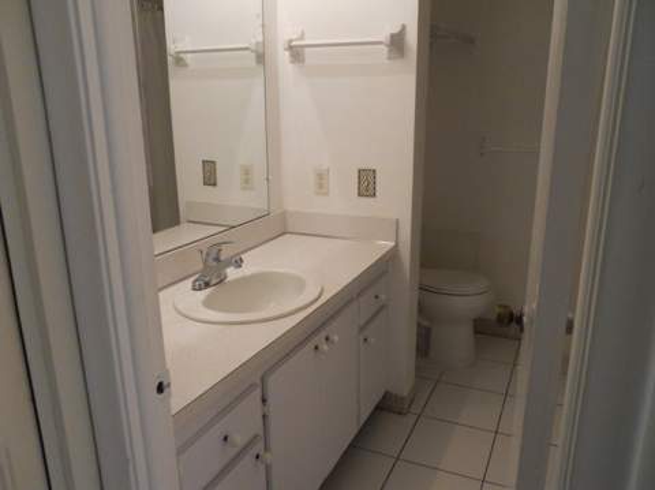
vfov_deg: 49.7
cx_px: 328
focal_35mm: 28
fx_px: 529
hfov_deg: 63.5
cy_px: 245
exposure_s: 1/125
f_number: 2.7
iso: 500
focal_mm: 5
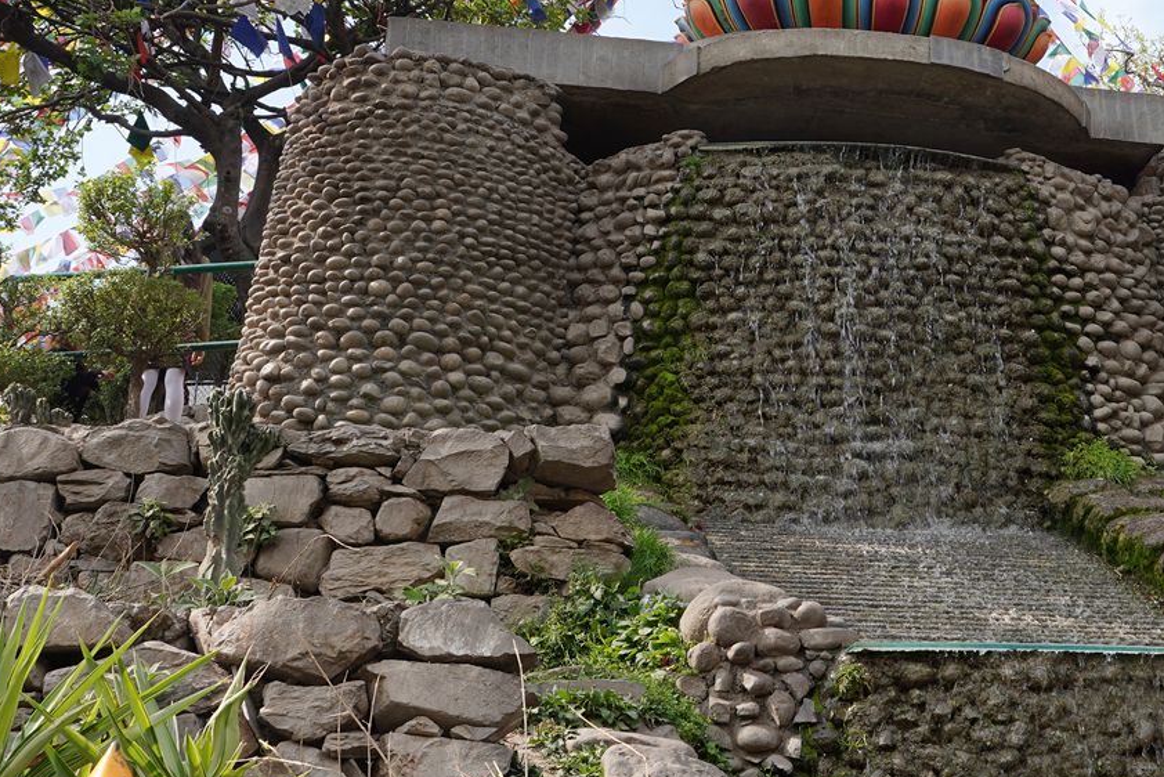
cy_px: 212
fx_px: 1844
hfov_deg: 34.2
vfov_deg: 23.6
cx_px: 900
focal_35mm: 57
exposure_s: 1/100
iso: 100
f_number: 11
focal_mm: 24
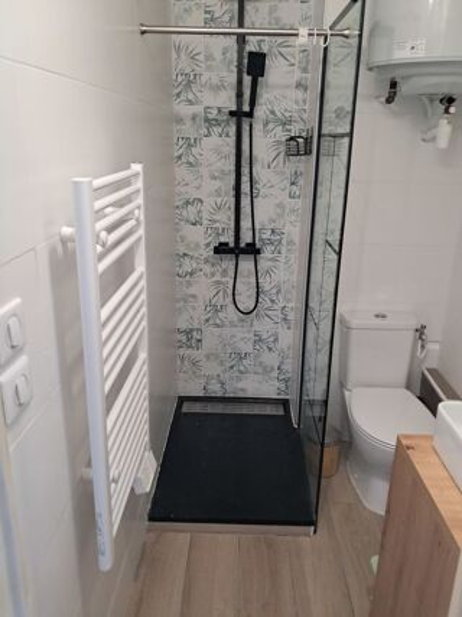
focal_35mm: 27
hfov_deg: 51.3
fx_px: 481
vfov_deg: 65.3
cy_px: 308
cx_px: 231
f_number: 1.8
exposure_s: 1/50
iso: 640
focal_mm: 4
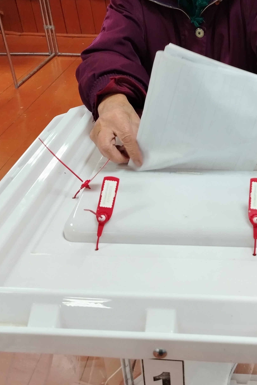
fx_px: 439
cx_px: 210
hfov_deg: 31.7
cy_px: 121
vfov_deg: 46.5
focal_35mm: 41
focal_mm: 5.25
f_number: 1.75
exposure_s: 1/50
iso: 475
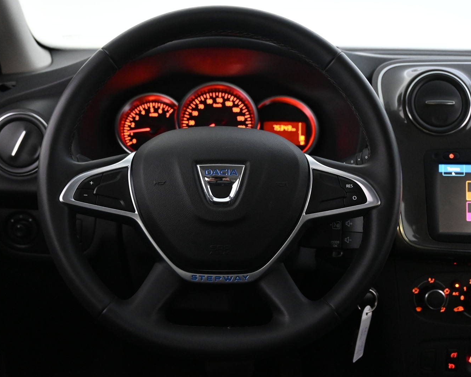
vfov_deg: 35.8
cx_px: 219
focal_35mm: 42
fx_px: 583
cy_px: 187
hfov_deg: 43.9
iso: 4500
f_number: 4.2
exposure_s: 1/40
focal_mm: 24.5
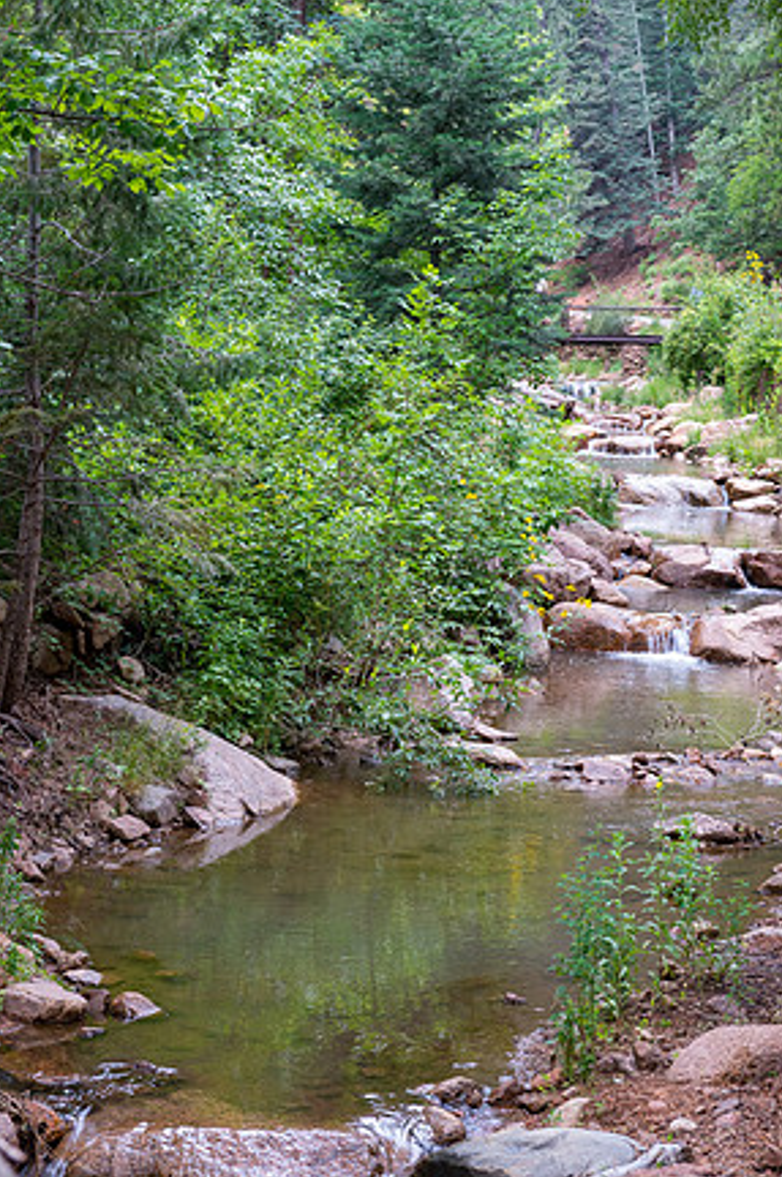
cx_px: 388
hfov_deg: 18.6
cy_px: 569
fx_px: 2384
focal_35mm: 73
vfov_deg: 27.7
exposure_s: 1/60
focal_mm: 70
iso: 2500
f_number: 10
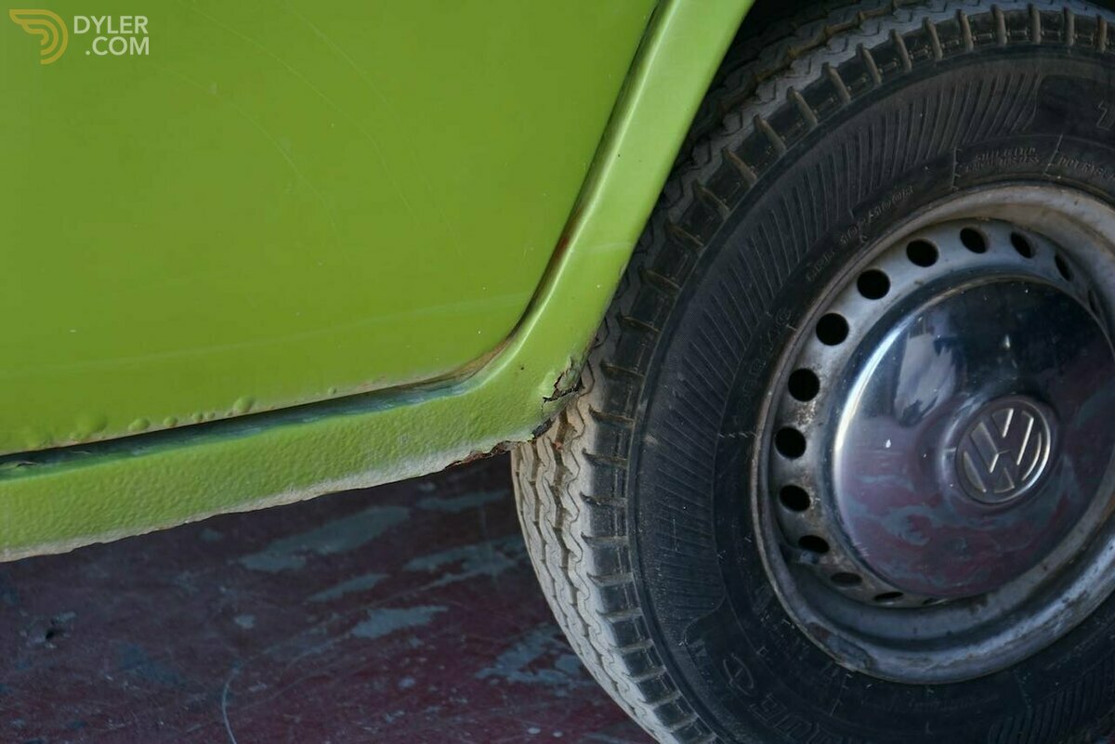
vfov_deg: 19.5
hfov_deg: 28.8
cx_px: 558
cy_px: 372
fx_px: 2169
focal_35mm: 70
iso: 400
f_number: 5.6
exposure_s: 1/125
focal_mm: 70
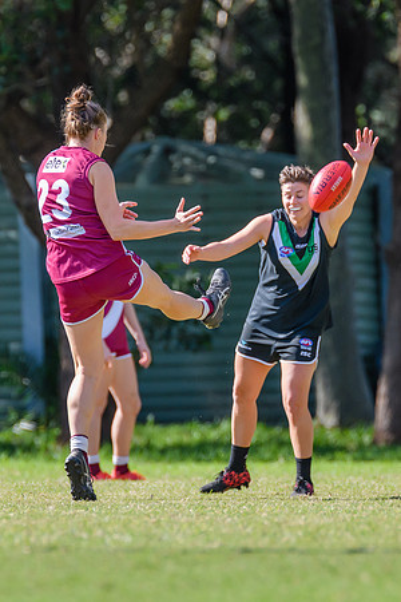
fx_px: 13407
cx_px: 185
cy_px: 247
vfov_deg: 2.6
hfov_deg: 1.7
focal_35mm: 802
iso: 800
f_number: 5.6
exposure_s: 1/1250
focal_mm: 420
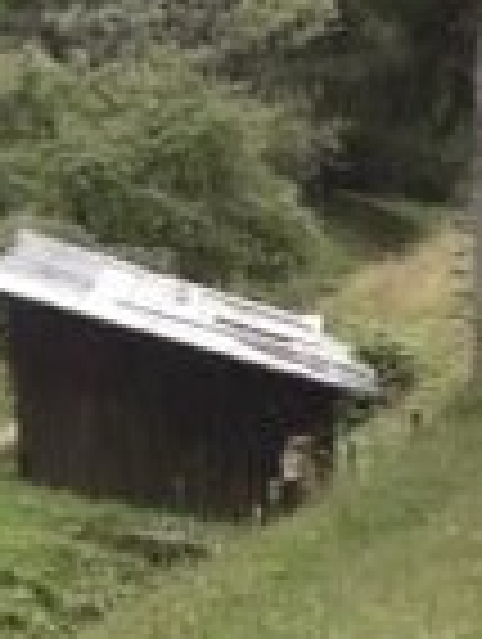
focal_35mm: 171
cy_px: 351
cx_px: -813
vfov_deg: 11.5
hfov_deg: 7.8
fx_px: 3165
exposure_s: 1/348
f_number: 1.9
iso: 40
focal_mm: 3.6
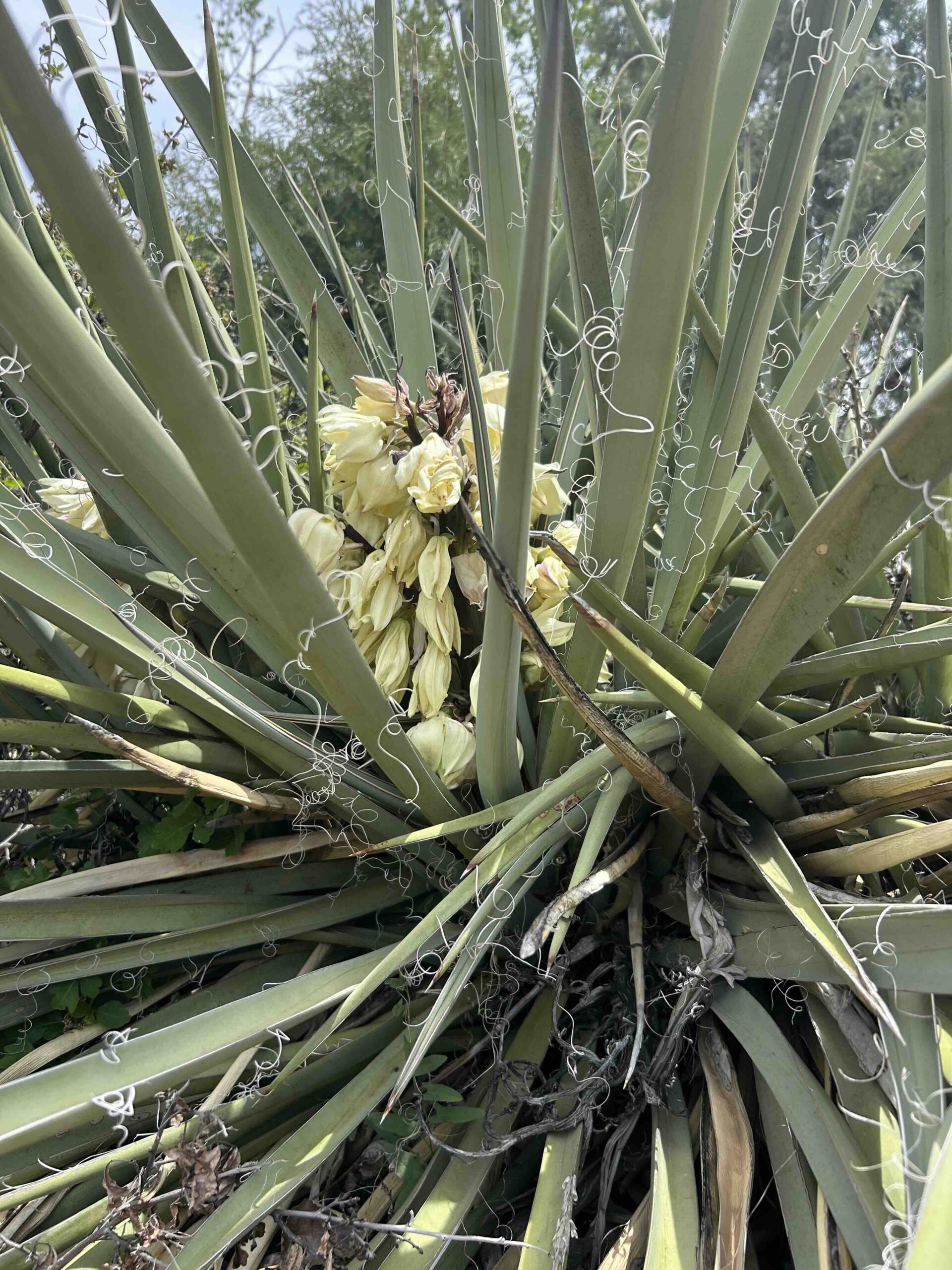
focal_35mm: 26
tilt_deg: +7.1
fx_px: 953
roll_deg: +0.6
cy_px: 635
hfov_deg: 53.1
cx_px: 476
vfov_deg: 67.3
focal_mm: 5.7
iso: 50
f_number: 1.5
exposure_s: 1/1431
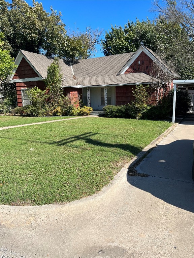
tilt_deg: -9.0
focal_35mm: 26
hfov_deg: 53.1
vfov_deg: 67.3
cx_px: 97
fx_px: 194
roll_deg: +2.4
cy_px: 129
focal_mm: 5.7
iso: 50
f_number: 1.5
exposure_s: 1/3571
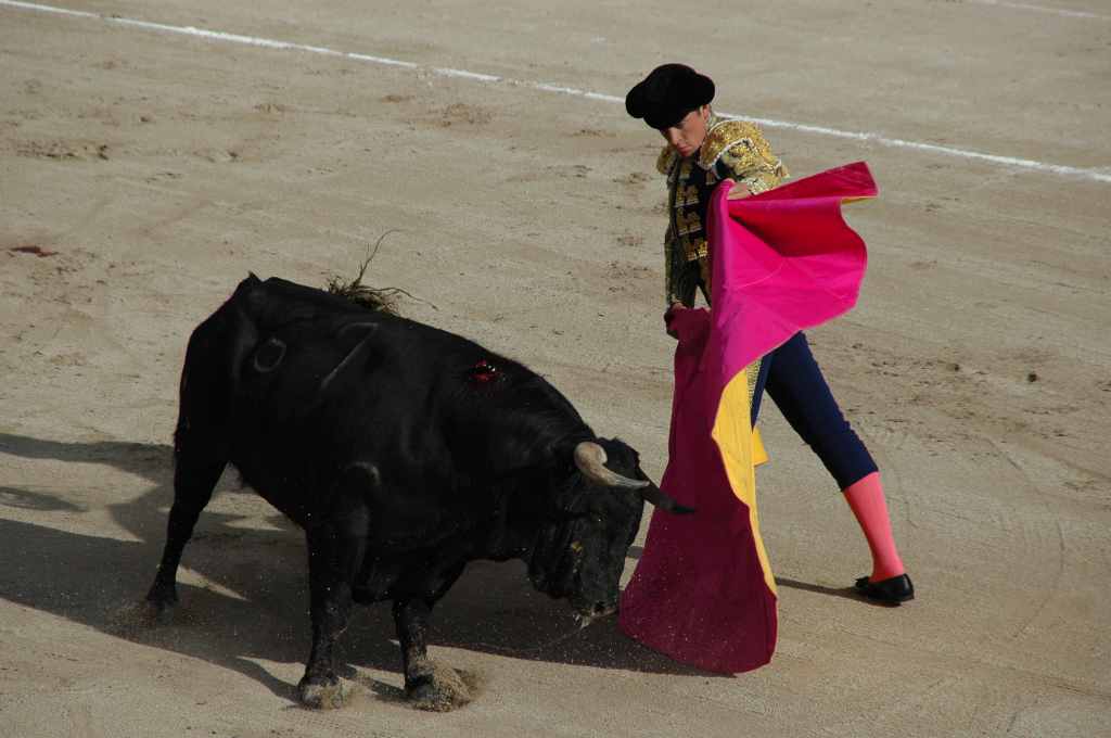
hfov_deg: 6.9
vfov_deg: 4.6
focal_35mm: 300
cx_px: 556
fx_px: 9246
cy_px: 369
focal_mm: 200
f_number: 7.1
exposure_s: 1/2500
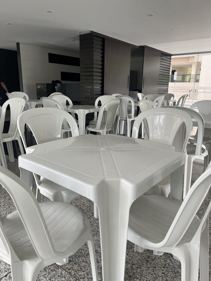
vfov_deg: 67.3
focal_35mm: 26
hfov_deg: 53.1
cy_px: 140
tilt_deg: -16.3
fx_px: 211
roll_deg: -2.8
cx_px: 106
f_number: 1.5
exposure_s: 1/121
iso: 80
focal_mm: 5.7
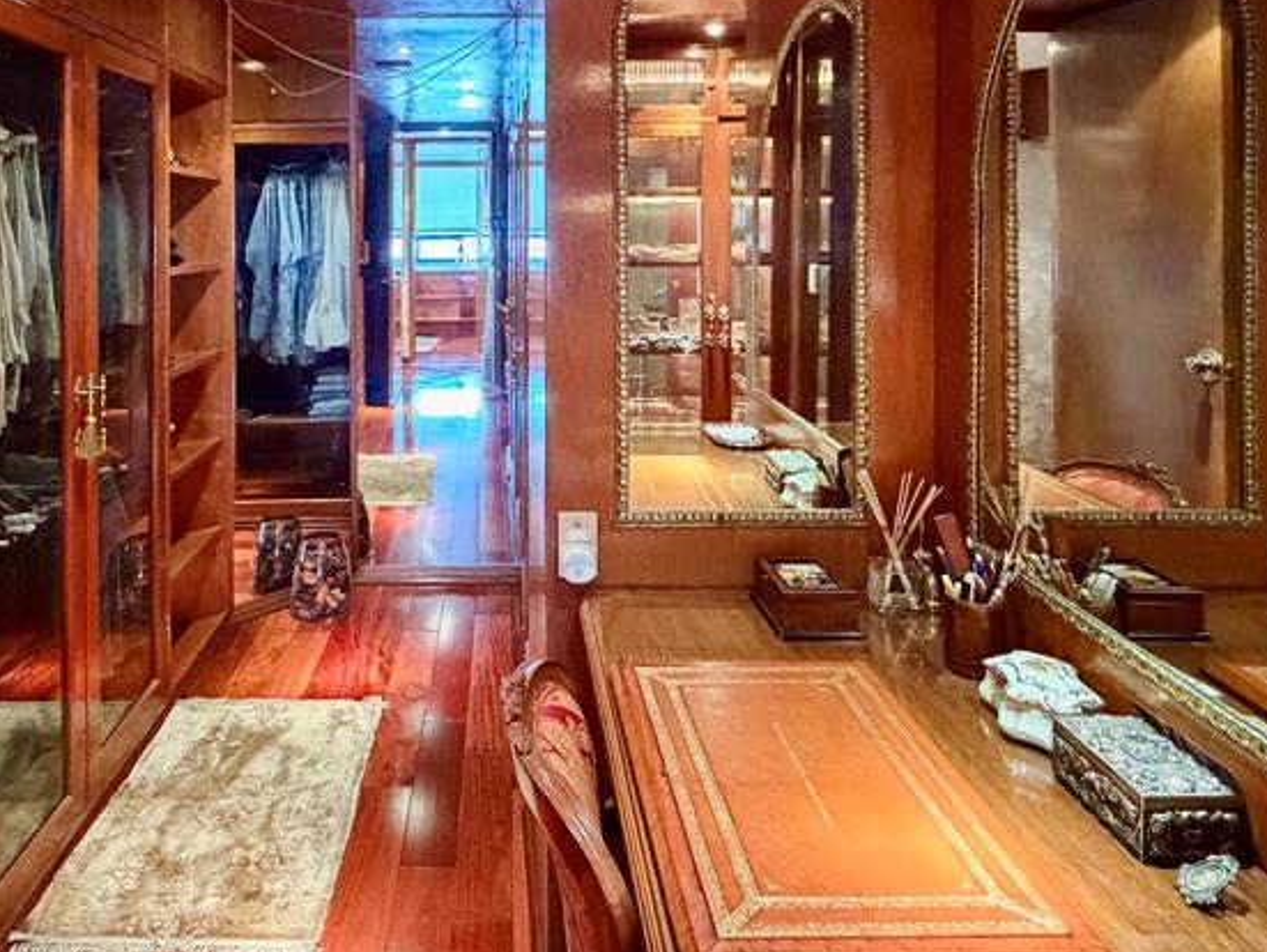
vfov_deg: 50.7
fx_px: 952
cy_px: 225
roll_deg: +0.3
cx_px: 510
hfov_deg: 66.7
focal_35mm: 26
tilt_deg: -0.5
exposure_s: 1/40
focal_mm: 2.22
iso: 1600
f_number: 2.2
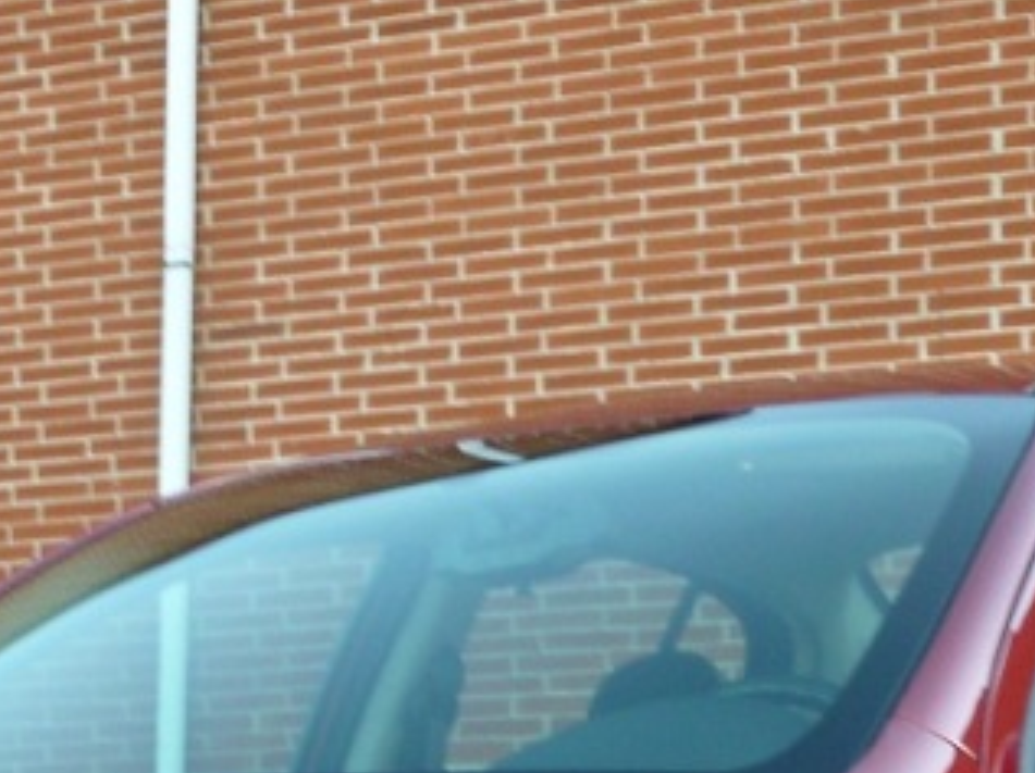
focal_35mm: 110
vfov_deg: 12.6
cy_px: 1243
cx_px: 274
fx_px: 3285
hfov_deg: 17.8
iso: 125
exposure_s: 1/60
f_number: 3.6
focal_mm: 6.1
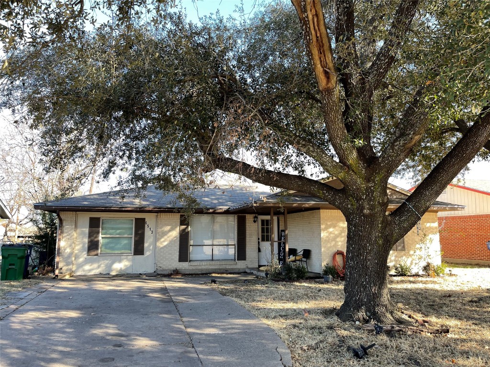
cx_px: 245
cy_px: 184
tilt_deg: +5.9
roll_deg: -0.3
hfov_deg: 67.3
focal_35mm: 26
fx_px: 368
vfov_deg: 53.1
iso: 32
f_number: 1.6
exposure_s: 1/336
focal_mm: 5.1
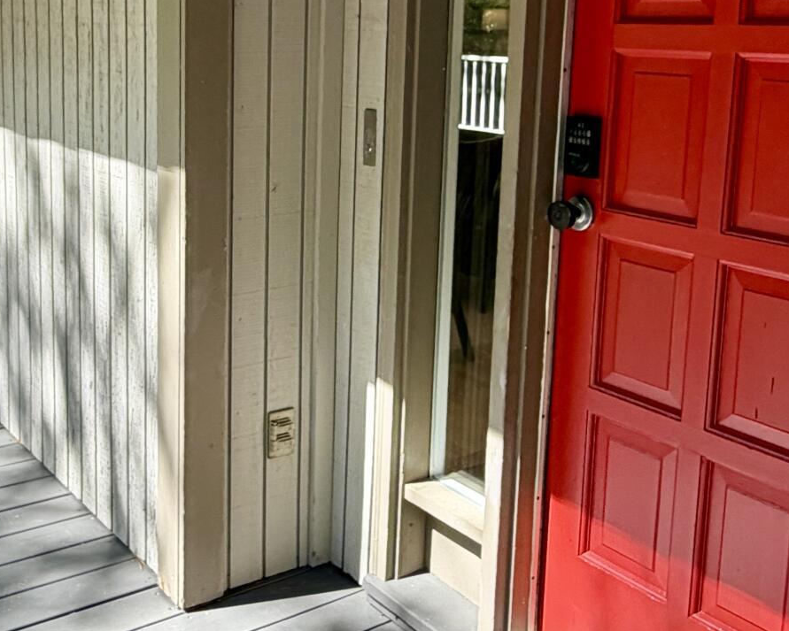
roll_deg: +0.0
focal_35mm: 46
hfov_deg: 39.7
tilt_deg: -8.3
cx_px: 245
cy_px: 170
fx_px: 1074
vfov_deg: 32.2
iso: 64
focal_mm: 2.22
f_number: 2.2
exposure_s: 1/121
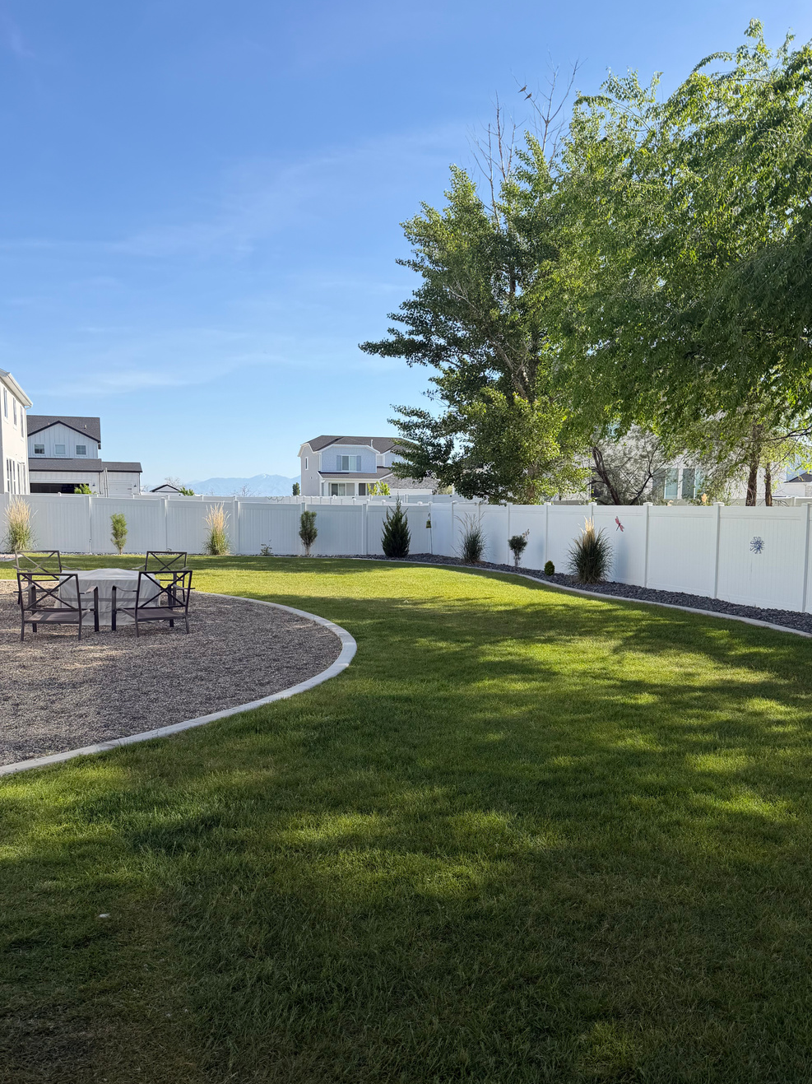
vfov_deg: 63.3
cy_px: 589
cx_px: 395
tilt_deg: -4.9
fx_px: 876
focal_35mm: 28
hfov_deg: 49.7
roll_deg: -0.7
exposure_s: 1/2907
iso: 80
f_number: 1.78
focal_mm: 6.76
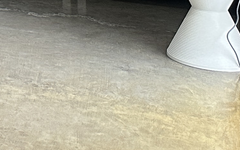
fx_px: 896
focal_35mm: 137
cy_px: -215
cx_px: -397
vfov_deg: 8.7
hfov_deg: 11.5
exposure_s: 1/60
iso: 200
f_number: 1.78
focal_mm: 6.86
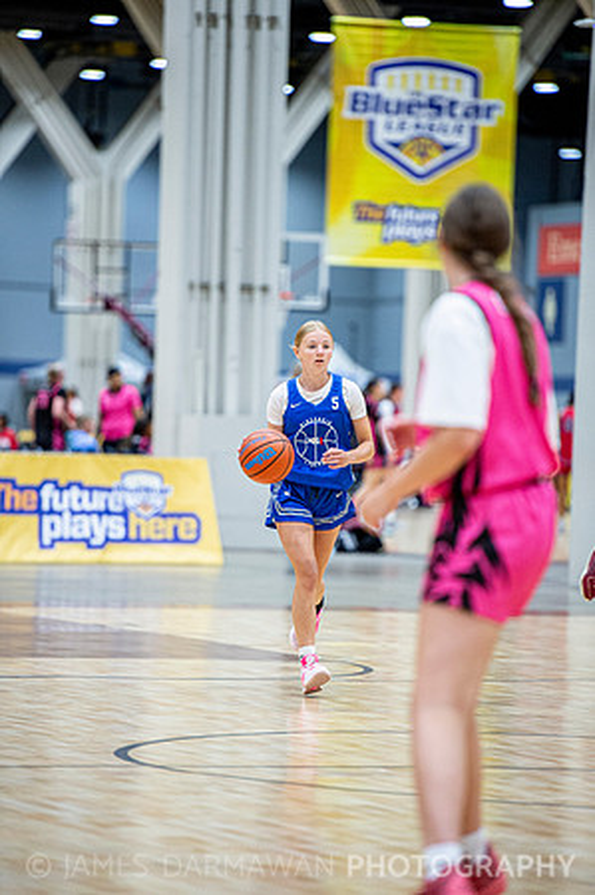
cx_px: 298
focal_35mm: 200
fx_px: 4969
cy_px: 448
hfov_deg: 6.9
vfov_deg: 10.3
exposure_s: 1/500
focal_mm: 200
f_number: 2.8
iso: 2000
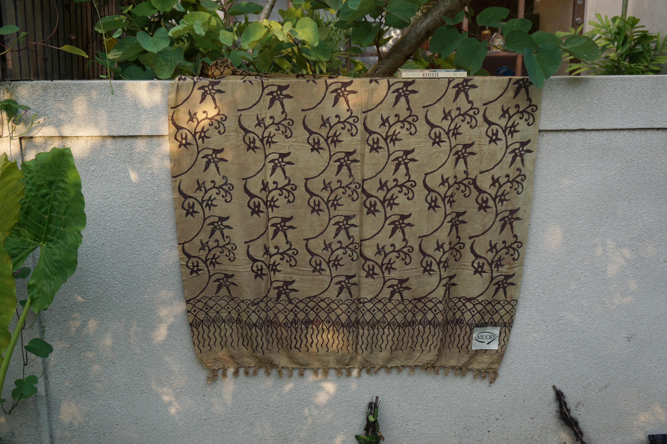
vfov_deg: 36.9
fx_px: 667
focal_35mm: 36
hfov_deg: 53.1
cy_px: 222
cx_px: 334
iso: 320
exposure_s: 1/160
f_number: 4.5
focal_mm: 24
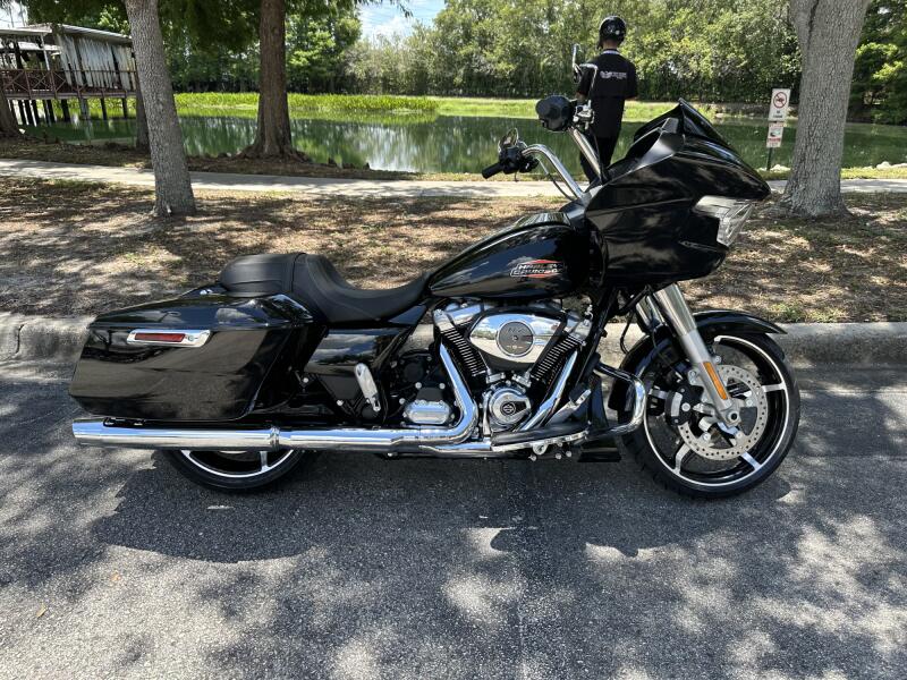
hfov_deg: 71.6
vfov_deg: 56.8
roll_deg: +0.0
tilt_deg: -20.2
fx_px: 629
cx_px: 454
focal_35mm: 24
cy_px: 340
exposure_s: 1/903
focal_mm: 6.86
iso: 80
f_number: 1.78
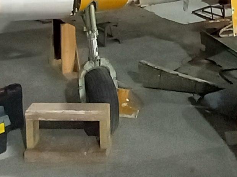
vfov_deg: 22.8
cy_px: -77
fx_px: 370
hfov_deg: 33.7
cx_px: 211
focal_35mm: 54
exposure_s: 1/25
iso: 400
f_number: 2.2
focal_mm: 1.13
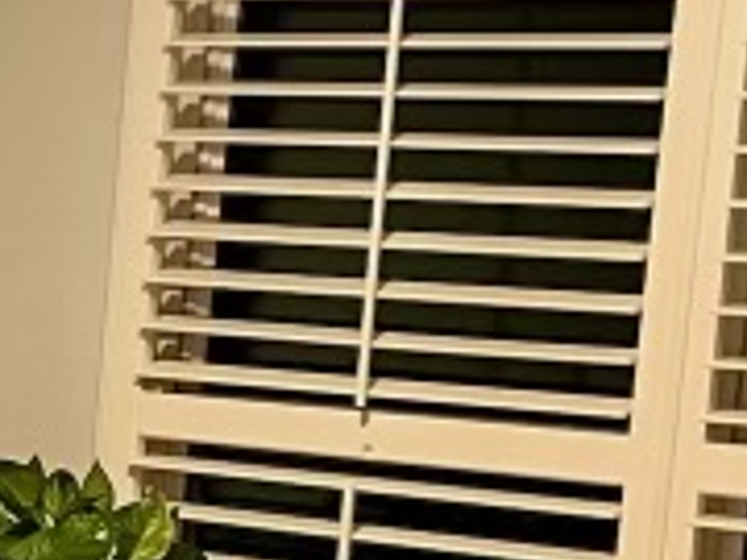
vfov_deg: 9.9
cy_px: 655
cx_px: -834
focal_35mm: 148
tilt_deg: -8.8
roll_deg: -1.9
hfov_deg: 11.7
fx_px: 3194
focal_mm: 5.7
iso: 320
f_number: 1.5
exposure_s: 1/60
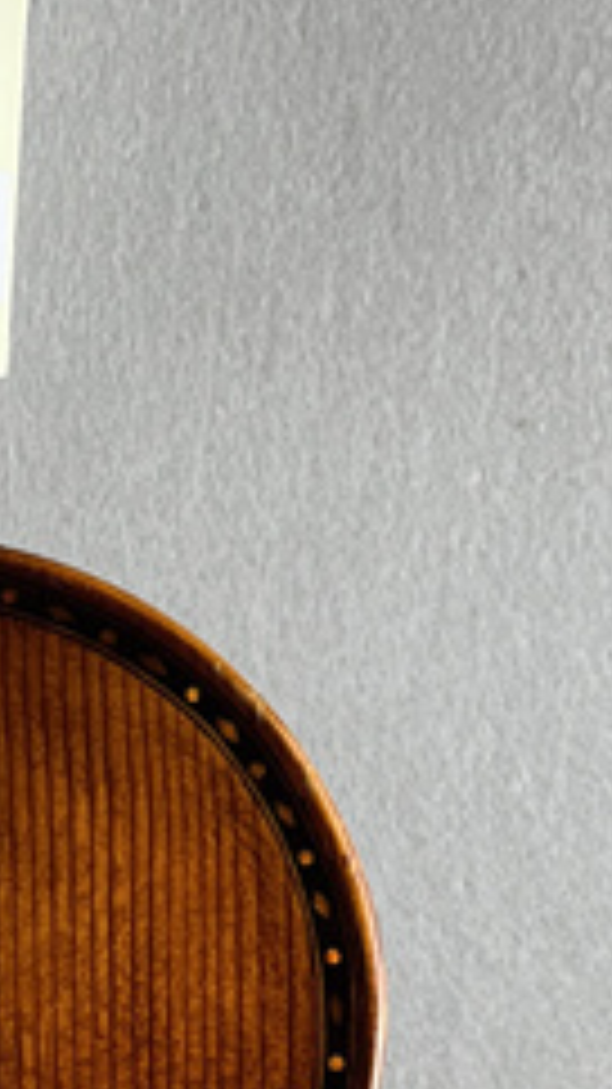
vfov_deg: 17.7
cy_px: 1192
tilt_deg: -17.7
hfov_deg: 10.1
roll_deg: -0.6
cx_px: -238
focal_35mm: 117
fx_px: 3378
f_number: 1.6
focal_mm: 5.1
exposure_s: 1/100
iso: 64
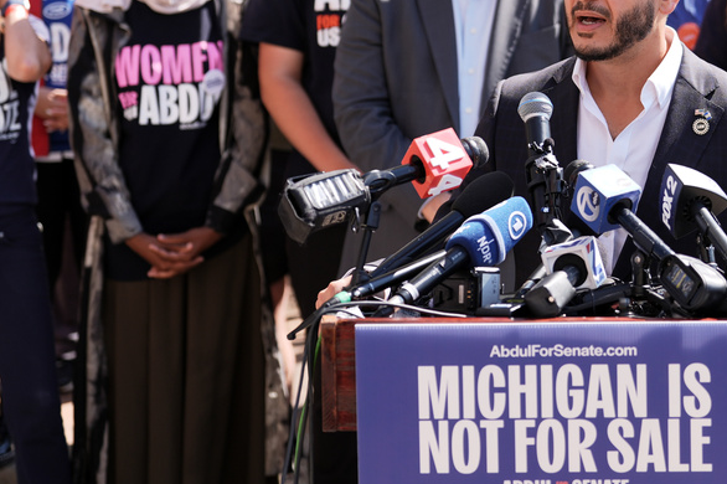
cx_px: 496
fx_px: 2785
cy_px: 132
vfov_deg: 9.9
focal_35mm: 138
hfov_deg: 14.8
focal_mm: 79
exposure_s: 1/1250
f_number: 2.8
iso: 125
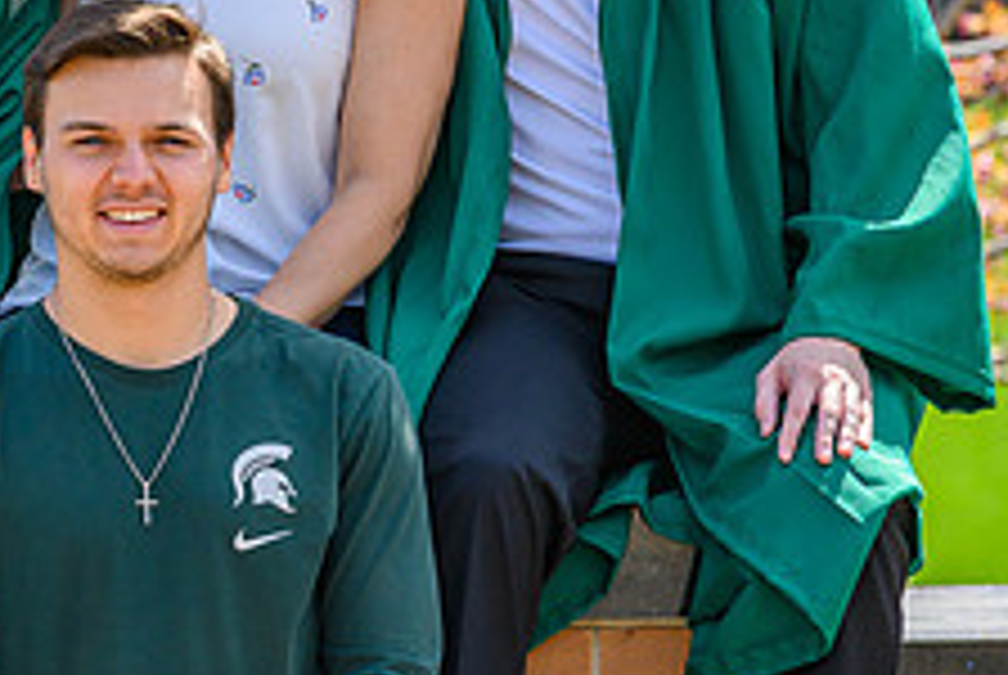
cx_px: 90
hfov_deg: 4.0
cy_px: 200
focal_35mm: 518
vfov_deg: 2.7
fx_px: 14523
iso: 400
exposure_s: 1/1000
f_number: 5.6
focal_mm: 200
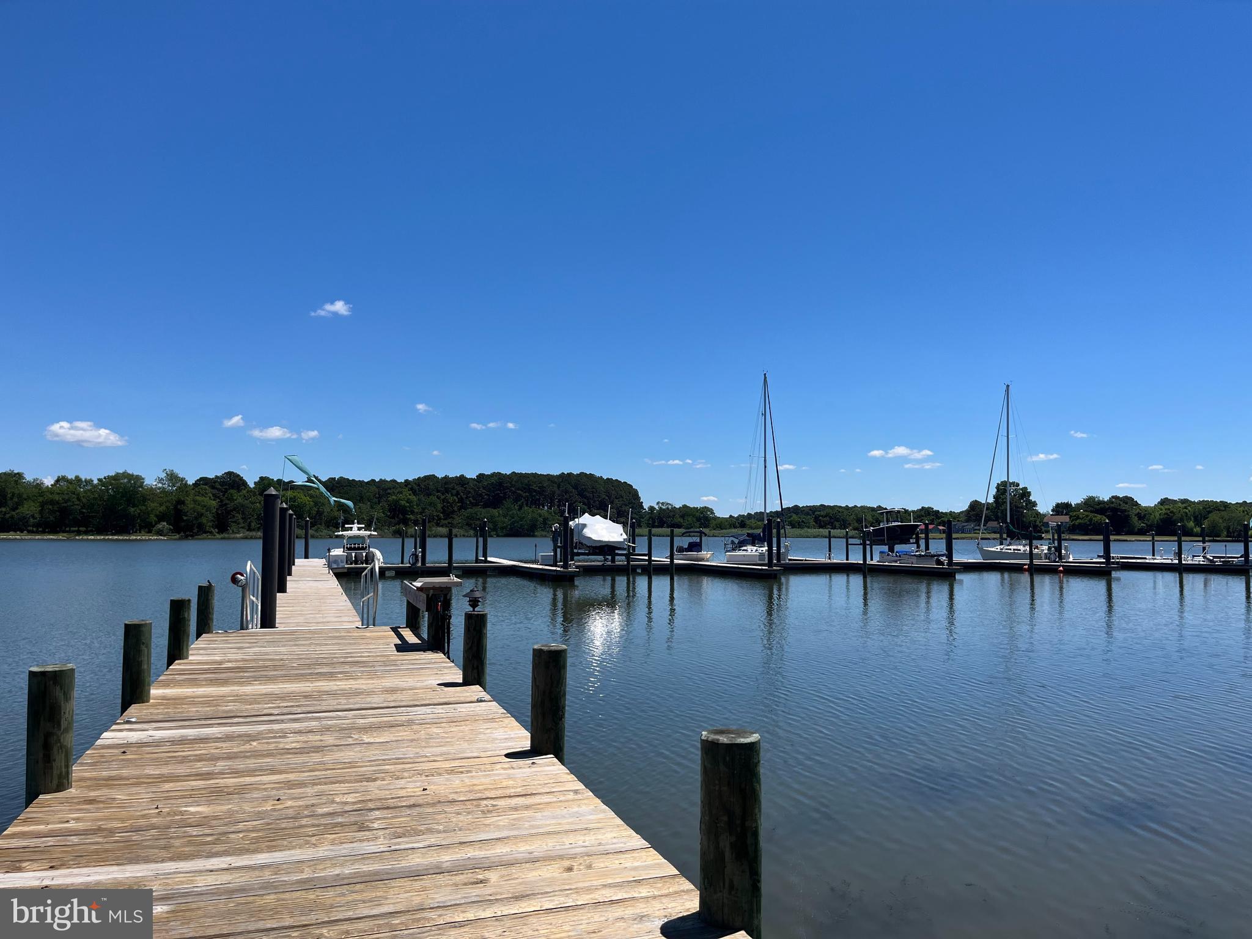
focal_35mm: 26
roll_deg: +0.0
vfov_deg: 53.1
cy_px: 470
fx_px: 940
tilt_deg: +3.1
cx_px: 626
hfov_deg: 67.3
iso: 50
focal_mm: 5.1
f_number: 1.6
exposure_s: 1/5319
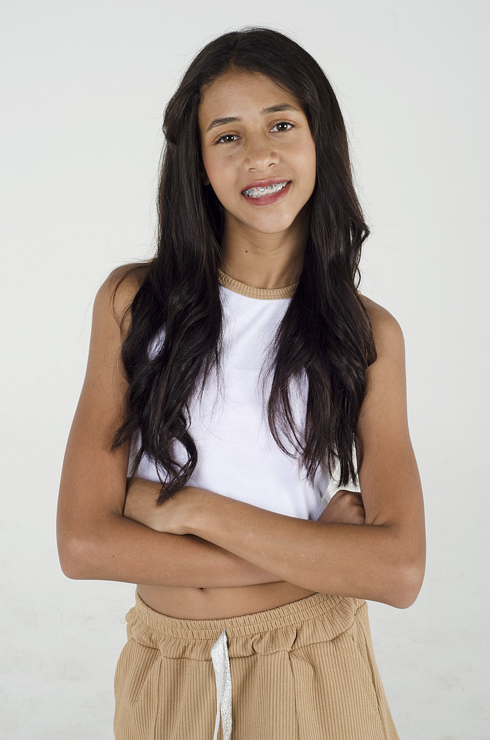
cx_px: 245
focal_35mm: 75
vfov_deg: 27.0
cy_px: 370
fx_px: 1538
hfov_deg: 18.1
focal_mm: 50
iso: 200
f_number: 9
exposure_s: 1/125
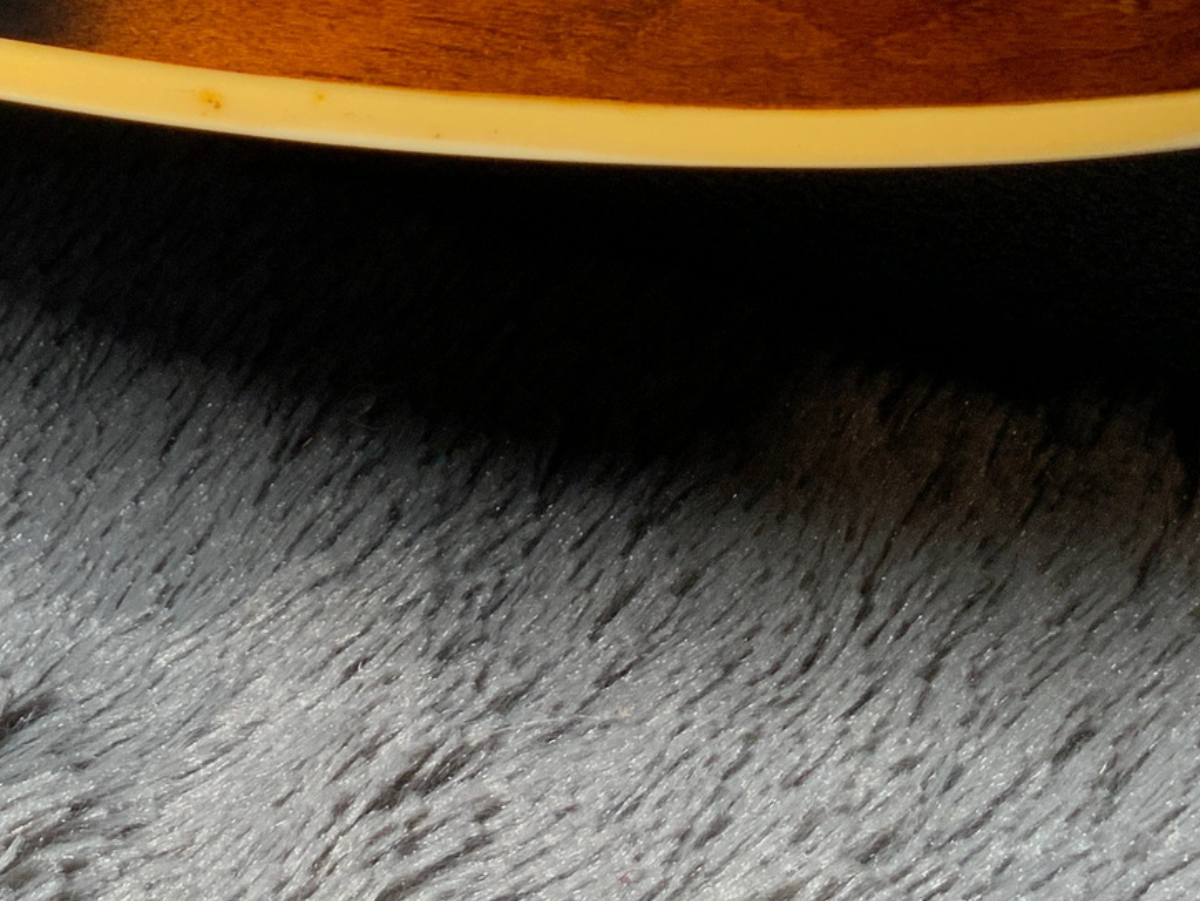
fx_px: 2947
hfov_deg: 22.7
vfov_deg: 16.7
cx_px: 235
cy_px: -155
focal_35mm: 85
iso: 64
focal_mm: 3
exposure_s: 1/104
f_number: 1.8
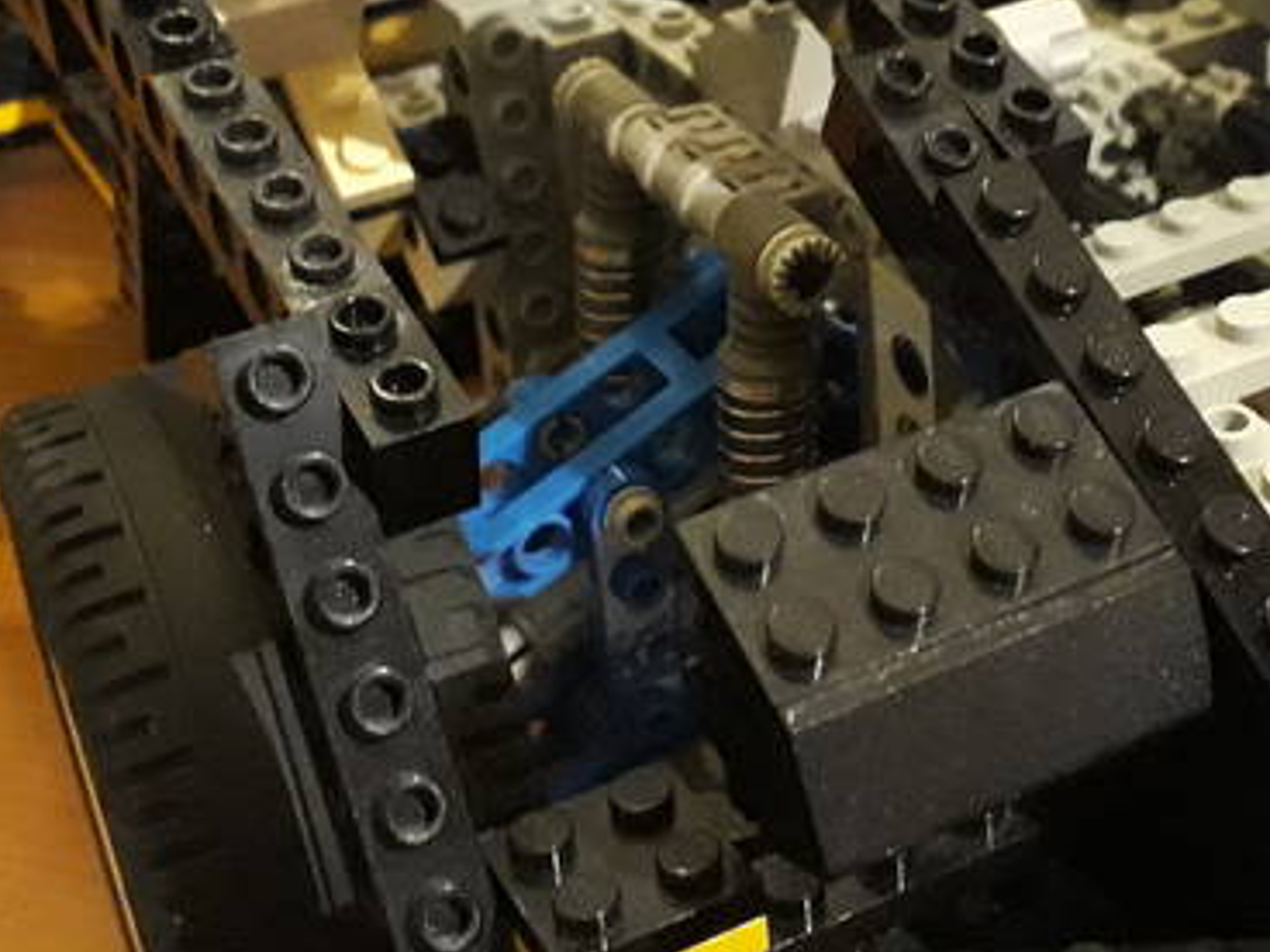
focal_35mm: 66
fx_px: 2421
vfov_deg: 22.1
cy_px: 243
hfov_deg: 29.1
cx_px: 890
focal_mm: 3.6
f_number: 1.9
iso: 800
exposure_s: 1/17
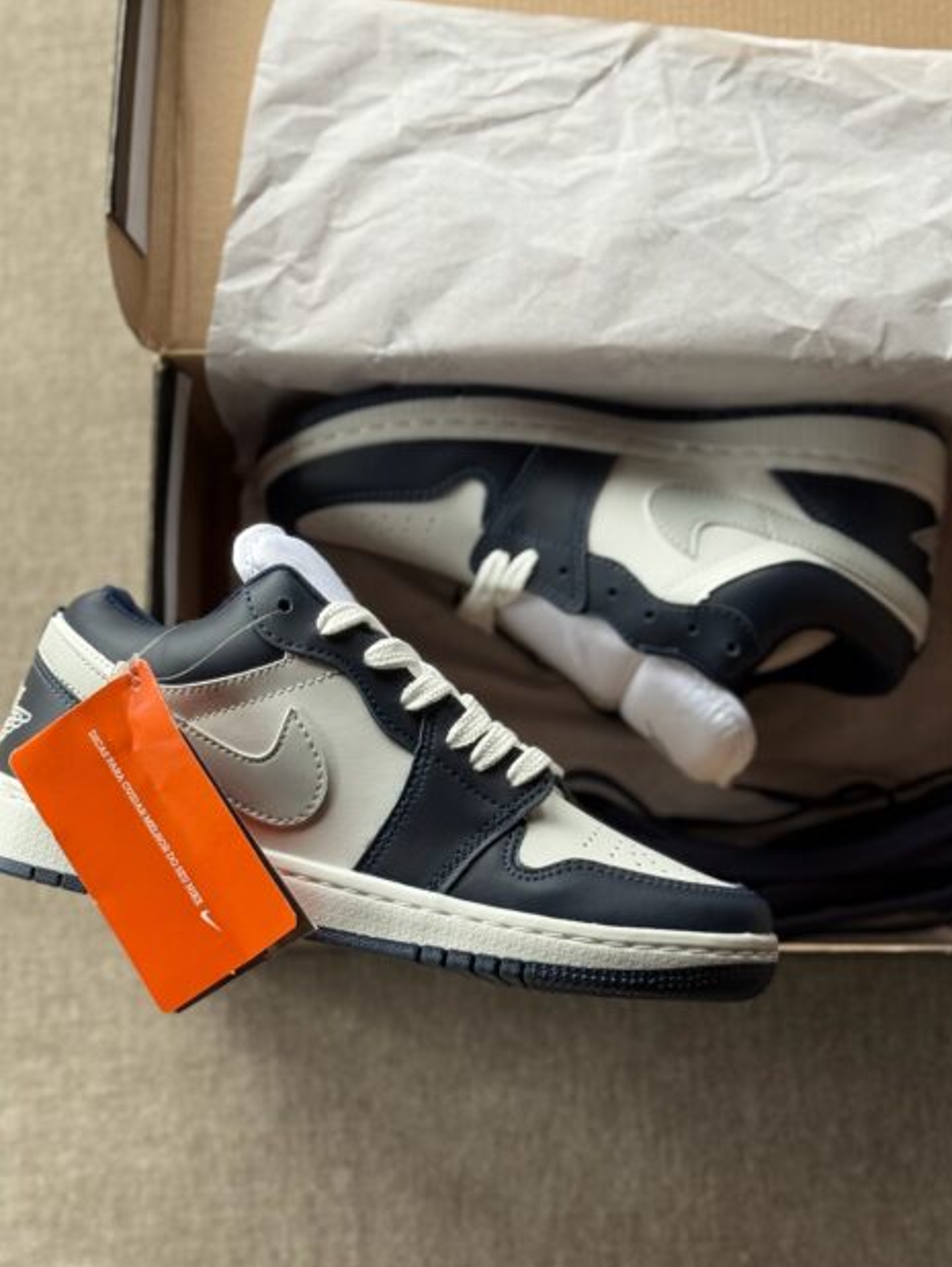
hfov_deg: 23.7
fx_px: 2271
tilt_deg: -80.5
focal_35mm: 62
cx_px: 516
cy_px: 653
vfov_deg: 31.2
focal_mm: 6.76
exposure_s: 1/68
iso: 100
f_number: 1.78
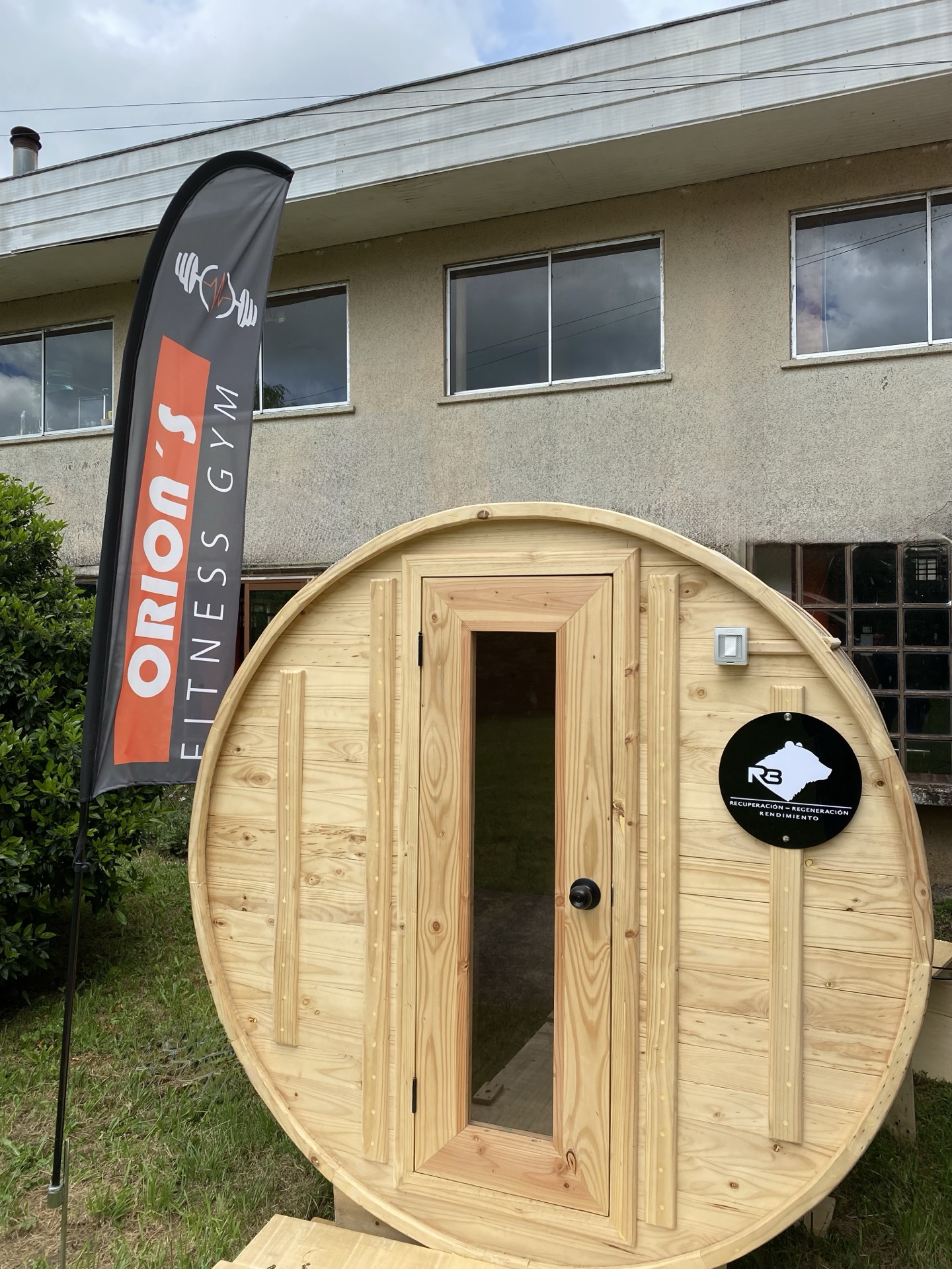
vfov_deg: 67.3
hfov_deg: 53.1
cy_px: 634
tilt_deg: +2.2
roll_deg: +0.6
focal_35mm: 26
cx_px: 476
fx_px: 953
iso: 32
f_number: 1.8
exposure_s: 1/1464
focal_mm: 4.25
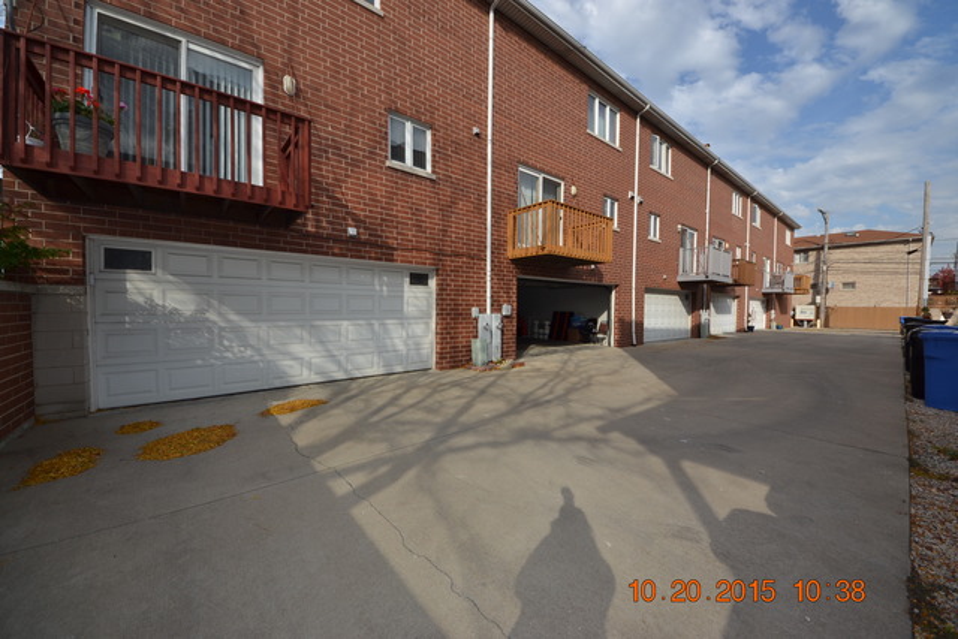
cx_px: 479
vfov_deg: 90.0
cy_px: 320
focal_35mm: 12
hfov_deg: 112.6
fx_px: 319
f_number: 10
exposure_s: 1/200
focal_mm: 8
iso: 100
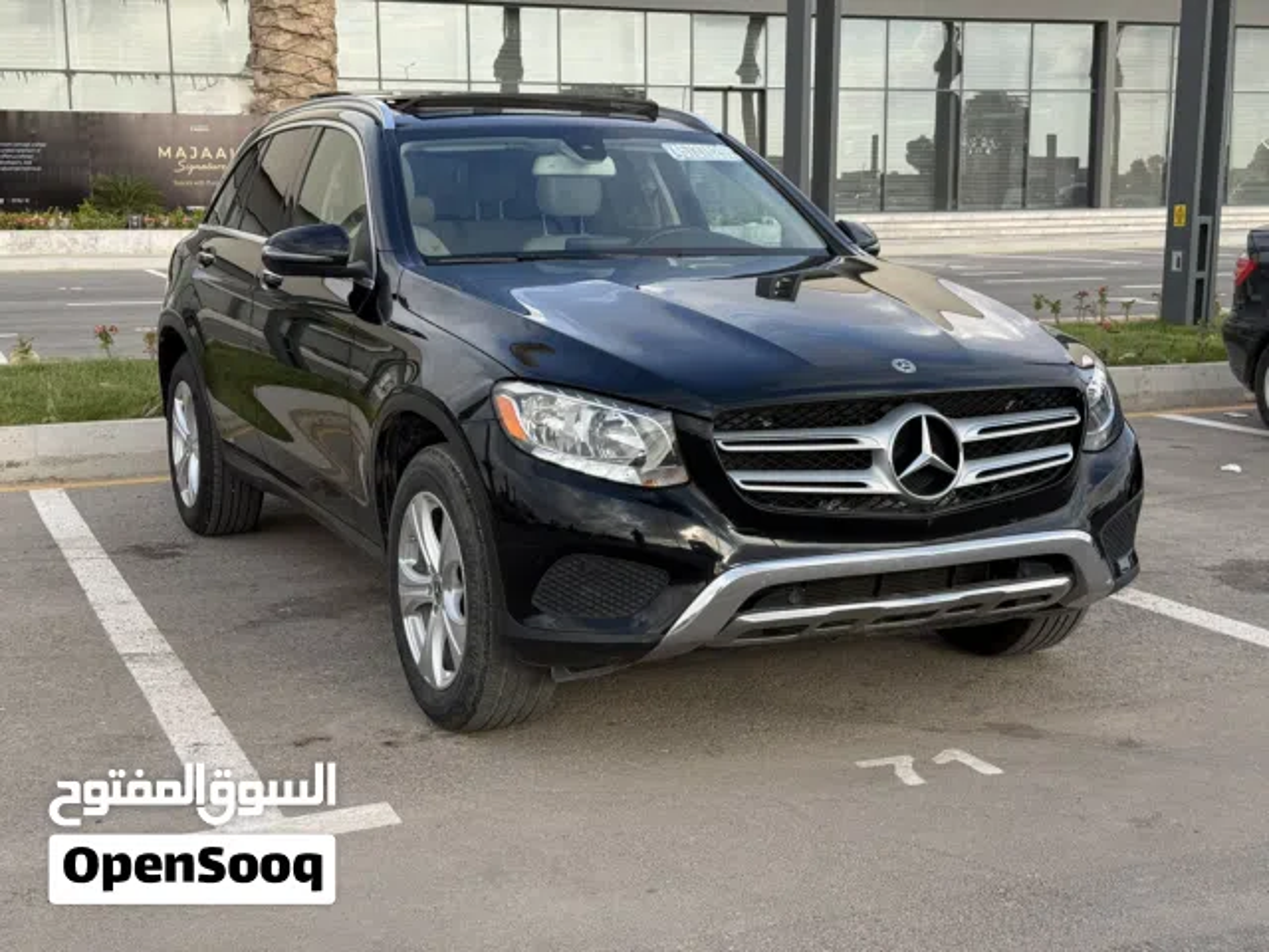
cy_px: 476
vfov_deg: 30.3
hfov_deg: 39.7
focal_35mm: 48
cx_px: 634
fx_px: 1760
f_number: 1.78
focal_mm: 6.76
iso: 64
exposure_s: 1/1456
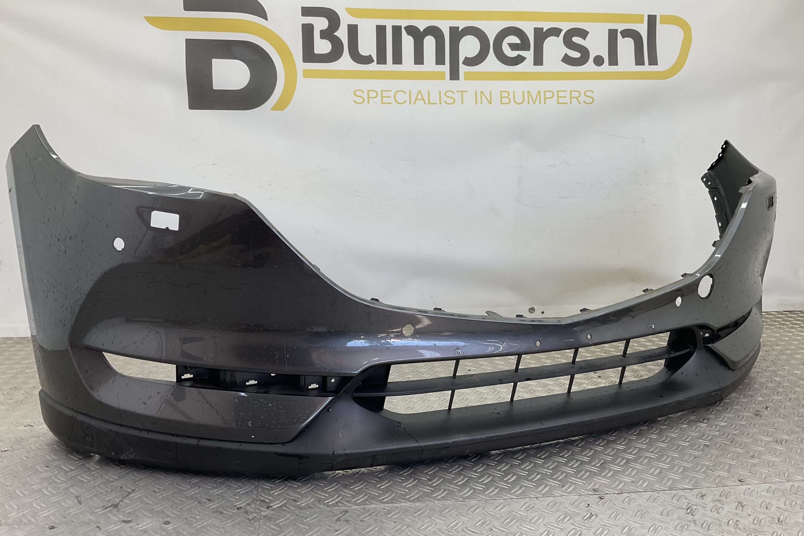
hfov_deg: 60.3
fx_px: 692
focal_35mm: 31
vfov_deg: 42.3
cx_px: 399
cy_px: 258
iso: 16
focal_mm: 3
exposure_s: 1/113
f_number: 1.8
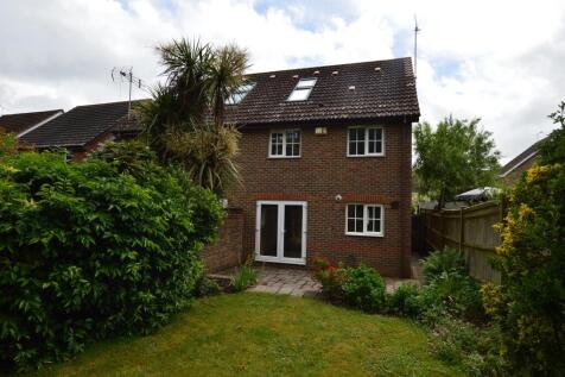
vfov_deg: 63.2
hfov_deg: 85.4
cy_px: 188
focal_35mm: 20
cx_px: 282
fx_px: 306
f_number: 11
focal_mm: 13
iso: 400
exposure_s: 1/400
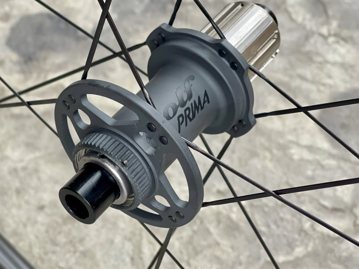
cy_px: 111
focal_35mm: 79
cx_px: 152
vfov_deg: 18.6
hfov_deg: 24.7
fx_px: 819
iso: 125
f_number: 2.2
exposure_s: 1/121
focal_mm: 7.5
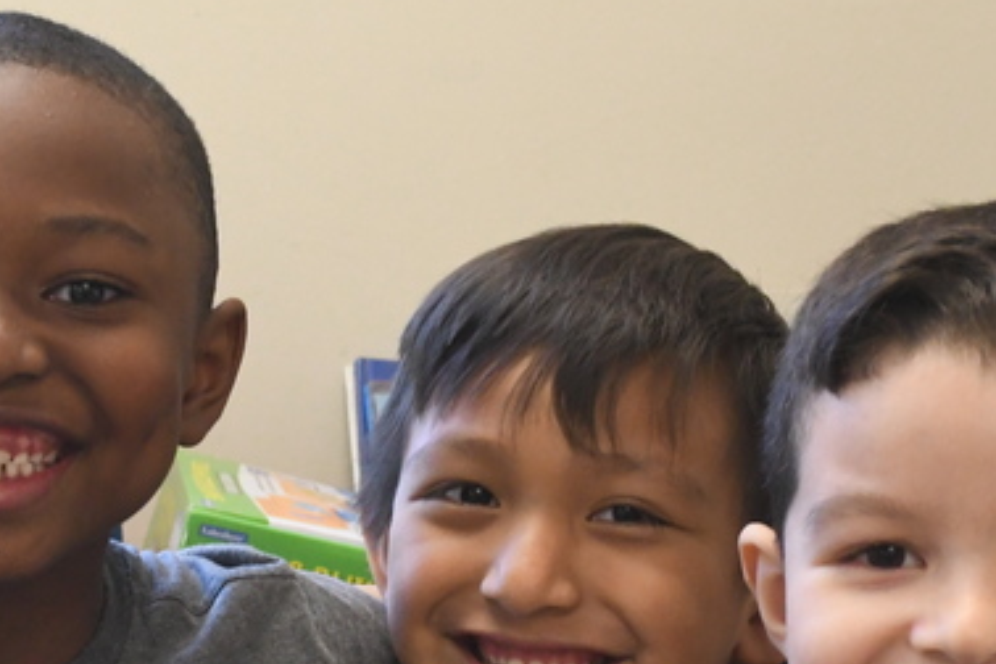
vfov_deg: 11.2
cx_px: 601
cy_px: 528
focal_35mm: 122
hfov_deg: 16.8
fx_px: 3375
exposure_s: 1/100
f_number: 6.3
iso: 3200
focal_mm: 30
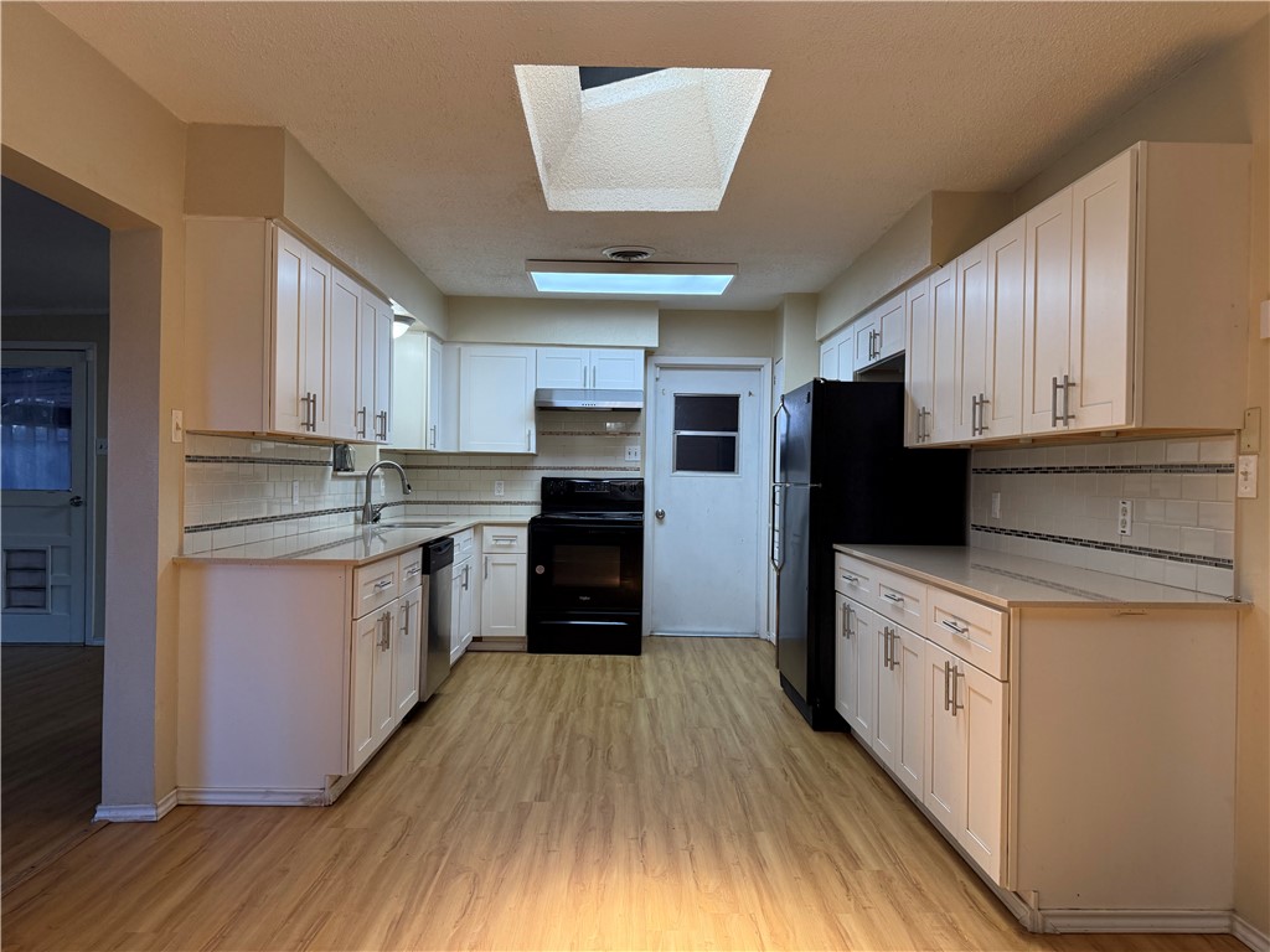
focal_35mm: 24
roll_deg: -1.2
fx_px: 881
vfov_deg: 56.8
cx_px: 635
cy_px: 476
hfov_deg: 71.6
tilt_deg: +0.6
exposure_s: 1/233
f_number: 1.78
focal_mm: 6.76
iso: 200
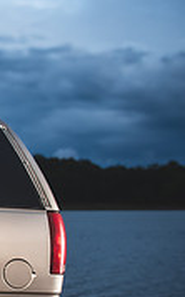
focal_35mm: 82
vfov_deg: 25.0
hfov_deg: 12.1
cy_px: 213
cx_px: -284
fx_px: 663
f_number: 2.8
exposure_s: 1/500
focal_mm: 24
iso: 100
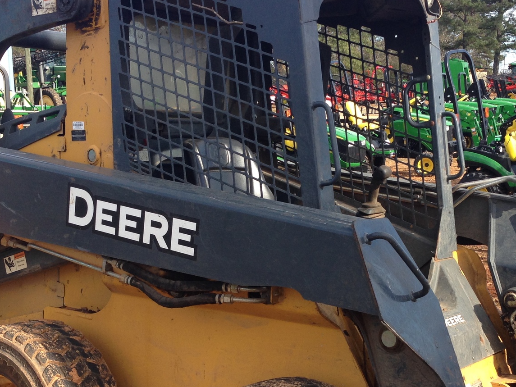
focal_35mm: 59
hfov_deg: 32.7
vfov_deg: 24.6
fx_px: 880
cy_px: 275
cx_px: 255
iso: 50
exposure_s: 1/531
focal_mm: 4.12
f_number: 2.4
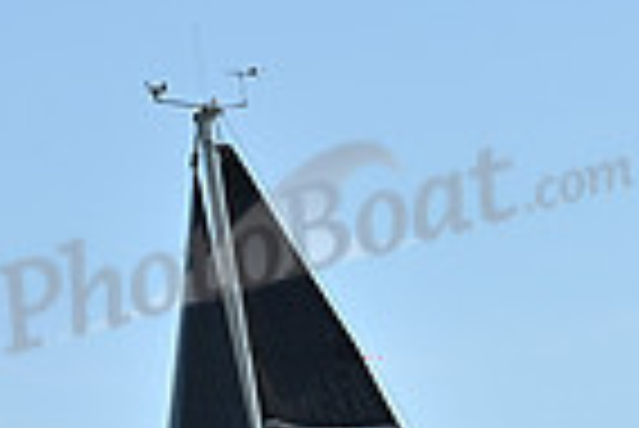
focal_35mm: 285
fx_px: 5064
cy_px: 822
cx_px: 868
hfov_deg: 7.1
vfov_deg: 4.8
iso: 320
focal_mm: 70
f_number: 9
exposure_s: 1/1250
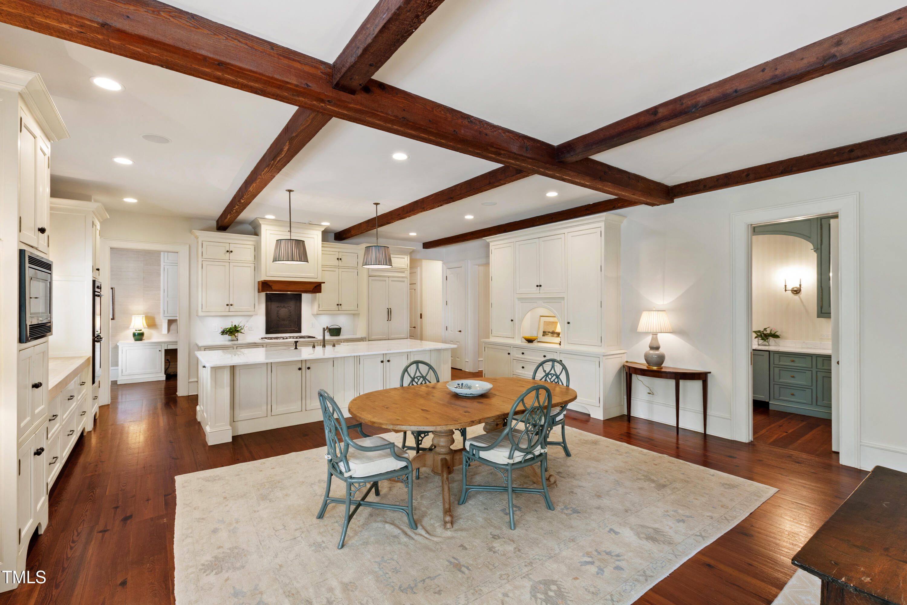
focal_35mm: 15
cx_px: 454
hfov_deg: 100.4
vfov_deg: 77.3
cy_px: 302
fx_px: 378
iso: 100
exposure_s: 1/1.25
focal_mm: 10
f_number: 8
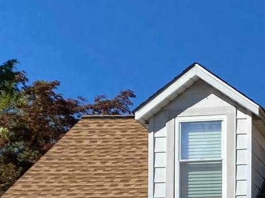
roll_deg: -0.4
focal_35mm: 125
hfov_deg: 15.2
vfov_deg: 11.4
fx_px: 956
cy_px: 294
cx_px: 320
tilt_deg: +5.5
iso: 32
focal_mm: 4.25
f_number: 1.8
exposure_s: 1/4115
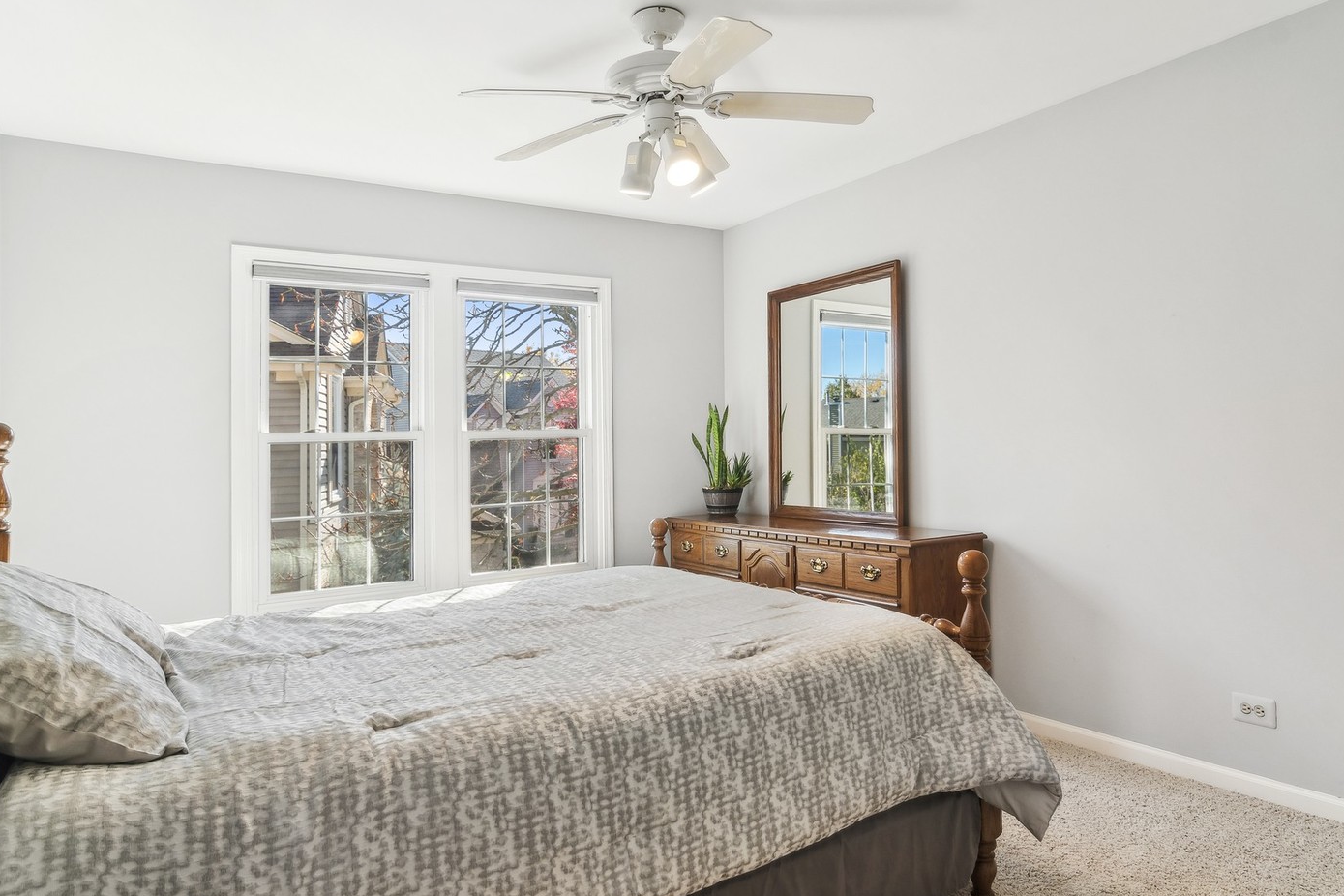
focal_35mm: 21
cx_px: 679
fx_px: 784
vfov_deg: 59.5
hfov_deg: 81.2
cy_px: 467
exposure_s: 1/25
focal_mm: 12
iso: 200
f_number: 8
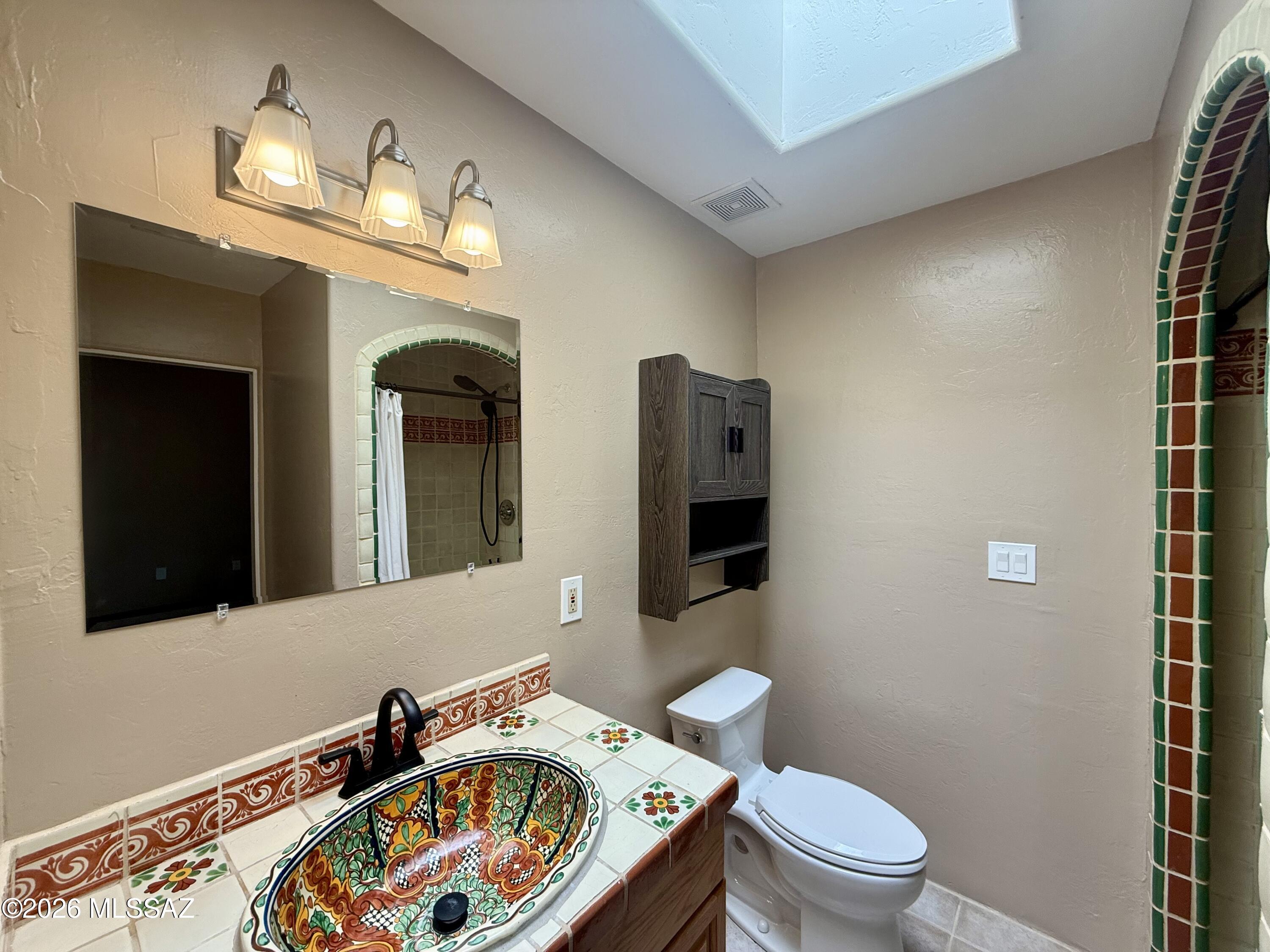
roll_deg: +0.2
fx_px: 514
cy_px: 476
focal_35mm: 14
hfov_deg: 102.1
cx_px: 635
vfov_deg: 85.7
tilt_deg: +0.0
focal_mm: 2.22
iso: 64
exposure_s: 1/99
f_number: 2.2
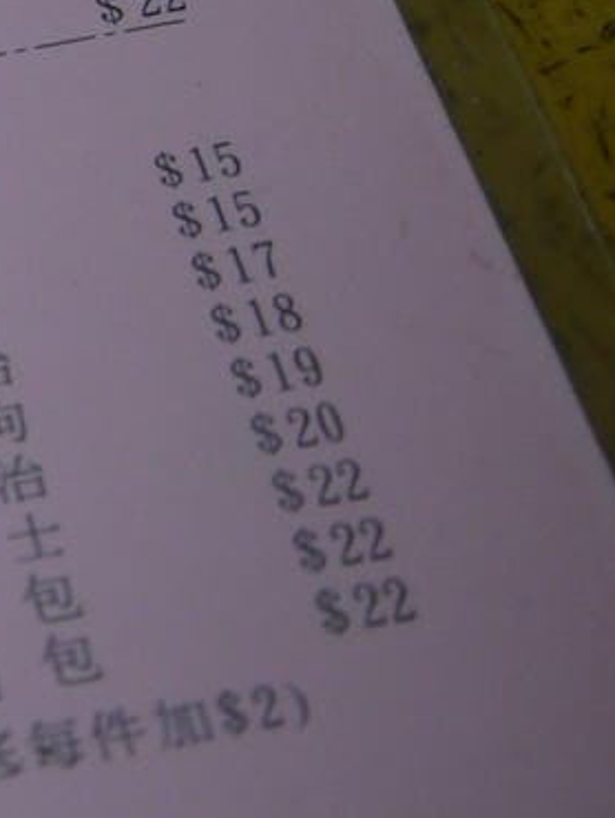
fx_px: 2863
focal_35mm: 121
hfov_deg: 11.0
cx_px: -684
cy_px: 27
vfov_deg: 16.0
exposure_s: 1/60
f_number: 3.5
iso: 250
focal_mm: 14
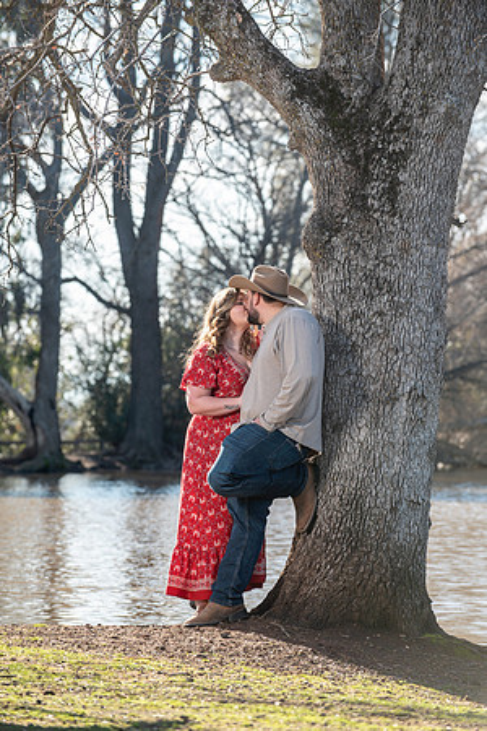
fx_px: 4058
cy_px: 366
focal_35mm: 200
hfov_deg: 6.9
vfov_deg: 10.3
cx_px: 244
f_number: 5.6
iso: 160
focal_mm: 200
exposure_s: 1/250
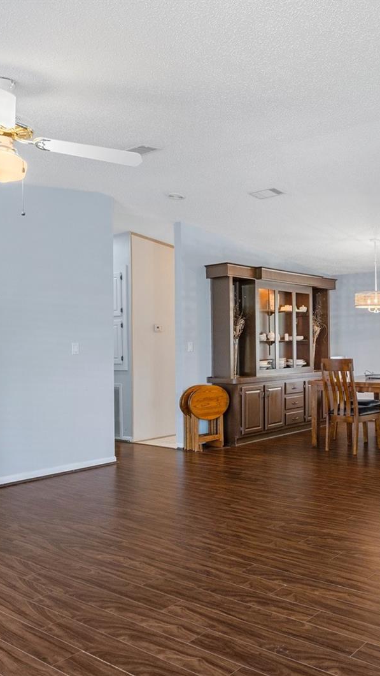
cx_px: 338
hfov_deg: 35.9
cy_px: 338
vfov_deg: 63.0
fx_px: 551
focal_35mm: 31
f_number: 8
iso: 320
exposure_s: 1/2
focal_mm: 13
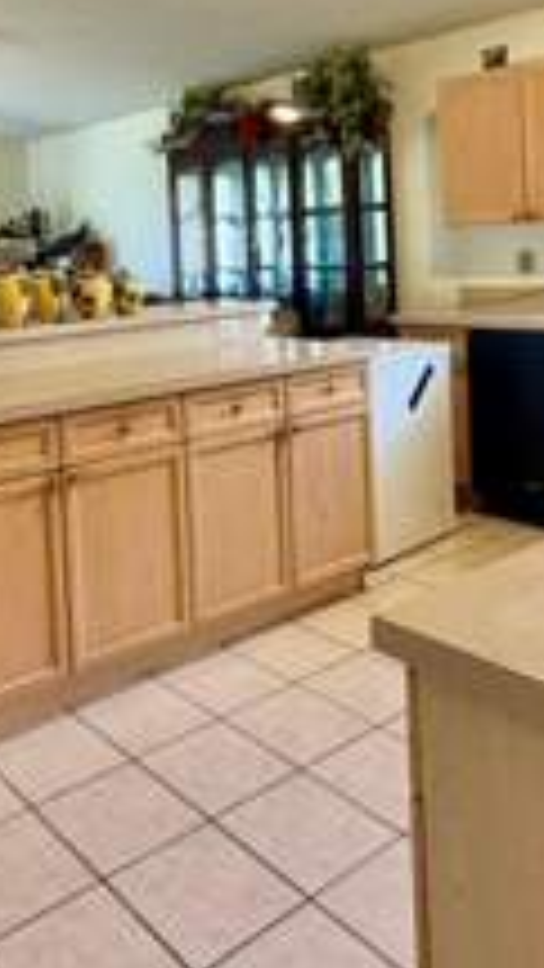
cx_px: 112
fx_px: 872
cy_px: 279
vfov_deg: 56.0
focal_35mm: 34
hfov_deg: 33.7
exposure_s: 1/60
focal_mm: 2.22
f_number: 2.2
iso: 250
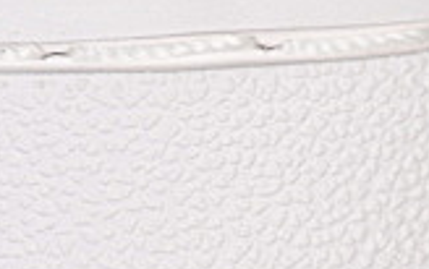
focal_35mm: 502
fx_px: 5877
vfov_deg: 2.6
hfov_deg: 4.2
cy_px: -467
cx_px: 13
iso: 160
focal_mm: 50
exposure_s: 1/80
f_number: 7.1
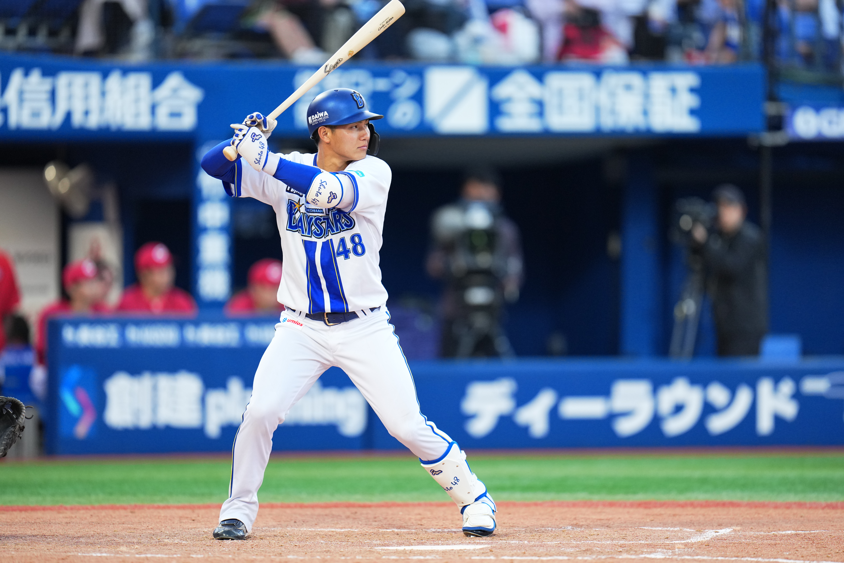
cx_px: 422
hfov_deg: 5.2
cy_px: 282
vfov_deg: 3.4
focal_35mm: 400
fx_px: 9377
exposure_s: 1/2000
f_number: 2.8
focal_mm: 400
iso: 1600
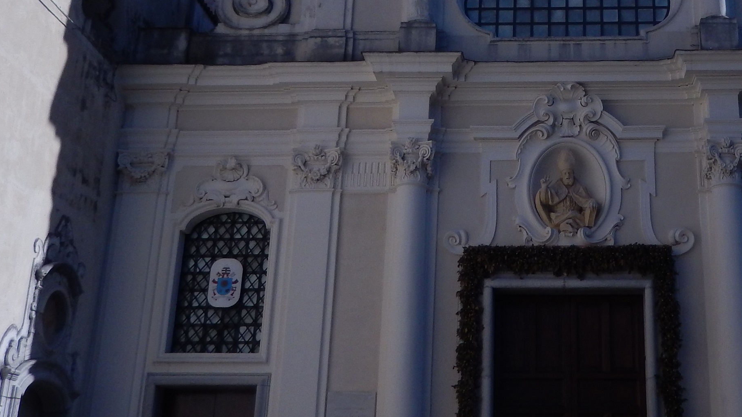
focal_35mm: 55
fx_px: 1082
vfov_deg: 21.6
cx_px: 544
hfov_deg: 37.1
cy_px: 90
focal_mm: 4.5
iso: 125
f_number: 6.8
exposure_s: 1/800
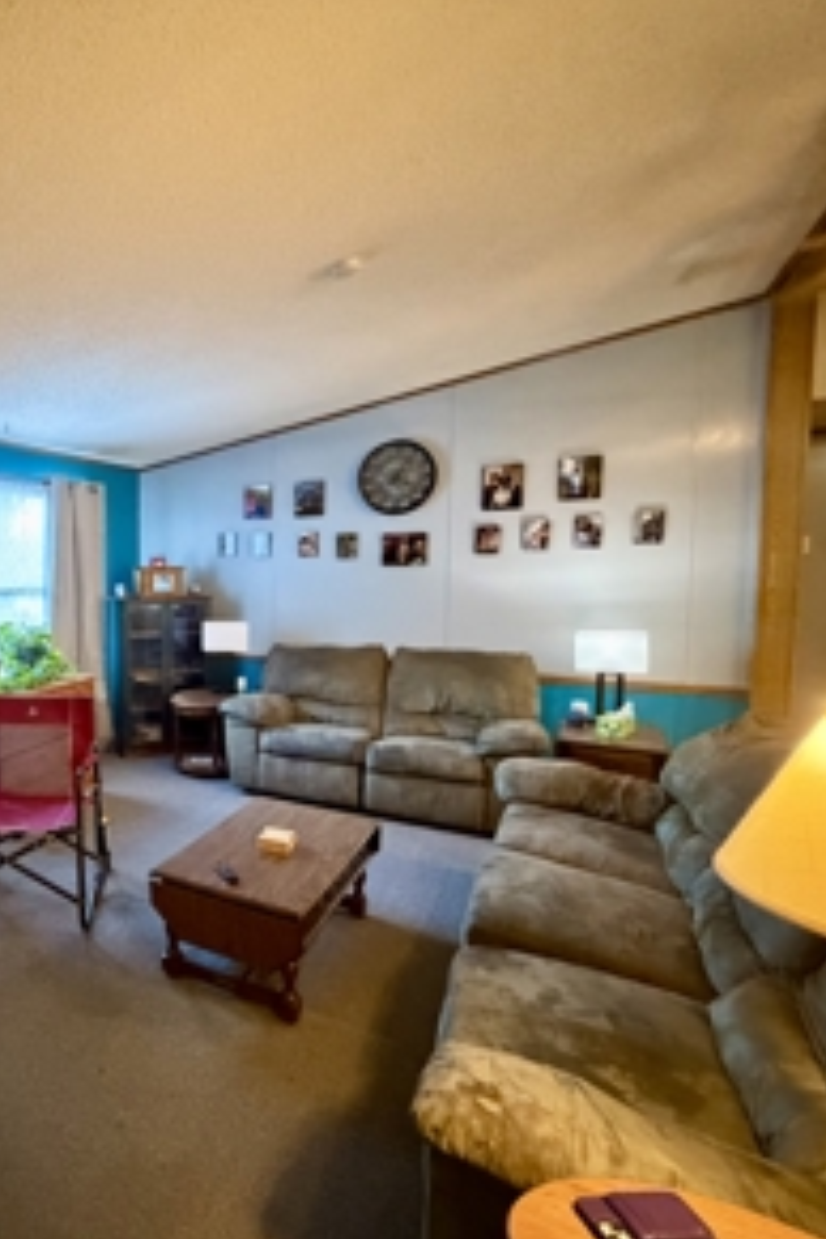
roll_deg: +0.6
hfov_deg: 55.2
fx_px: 688
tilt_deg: -4.7
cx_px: 111
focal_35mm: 20
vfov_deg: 84.0
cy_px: 617
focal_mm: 2.22
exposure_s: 1/30
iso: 2000
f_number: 2.2
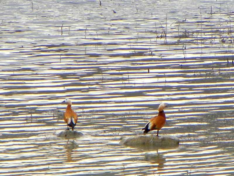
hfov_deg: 3.2
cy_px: 88
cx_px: 117
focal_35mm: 624
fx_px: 4218
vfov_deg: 2.4
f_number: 5
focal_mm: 110.4
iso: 100
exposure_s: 1/135
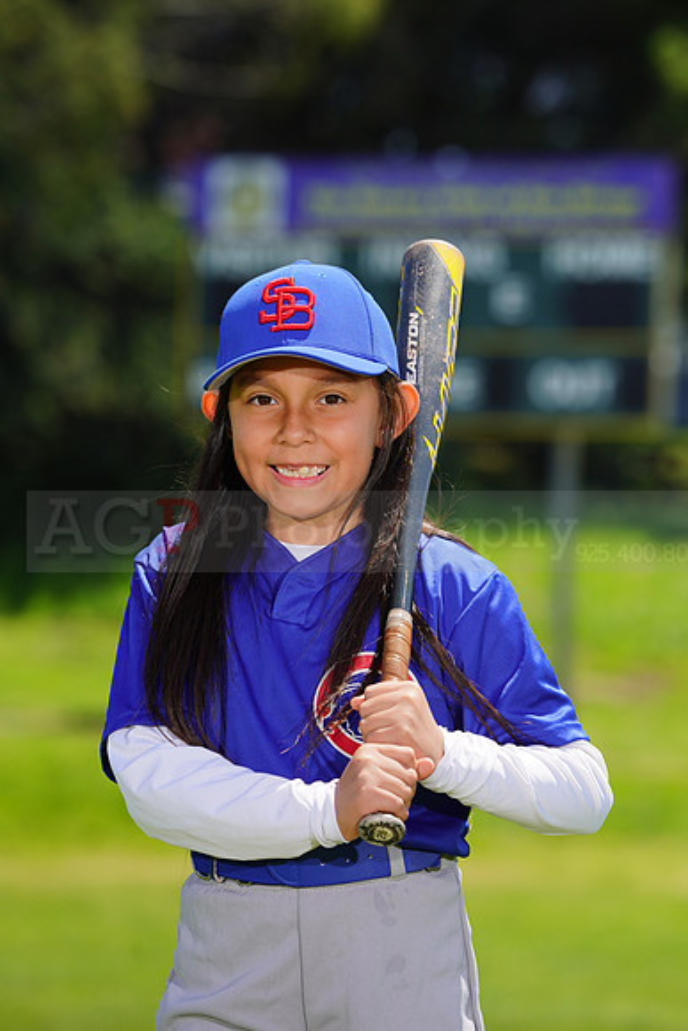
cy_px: 516
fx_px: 7849
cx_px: 344
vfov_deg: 7.5
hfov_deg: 5.0
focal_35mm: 274
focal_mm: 274
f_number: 8
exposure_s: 1/250
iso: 100
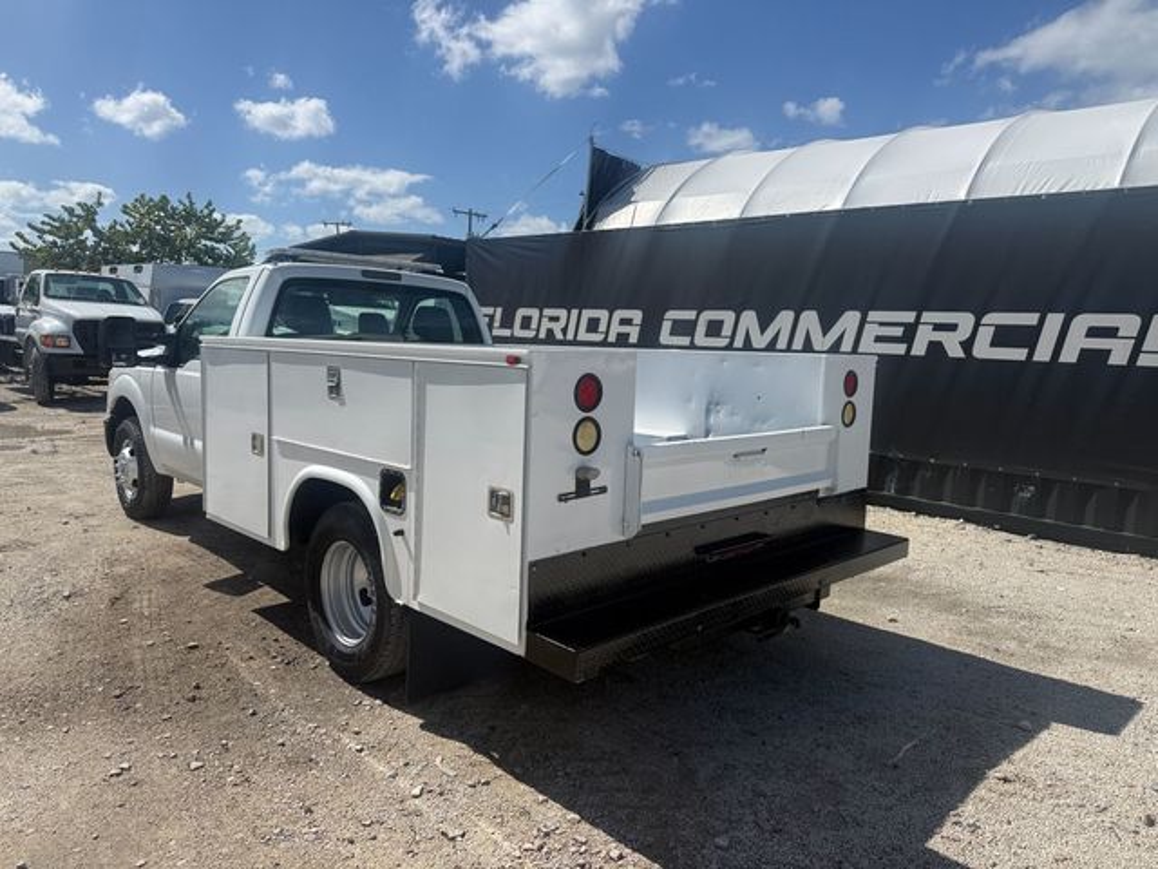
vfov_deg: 56.8
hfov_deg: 71.6
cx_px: 579
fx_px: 803
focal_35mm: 24
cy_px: 434
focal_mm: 6.76
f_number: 1.78
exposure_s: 1/7353
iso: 80
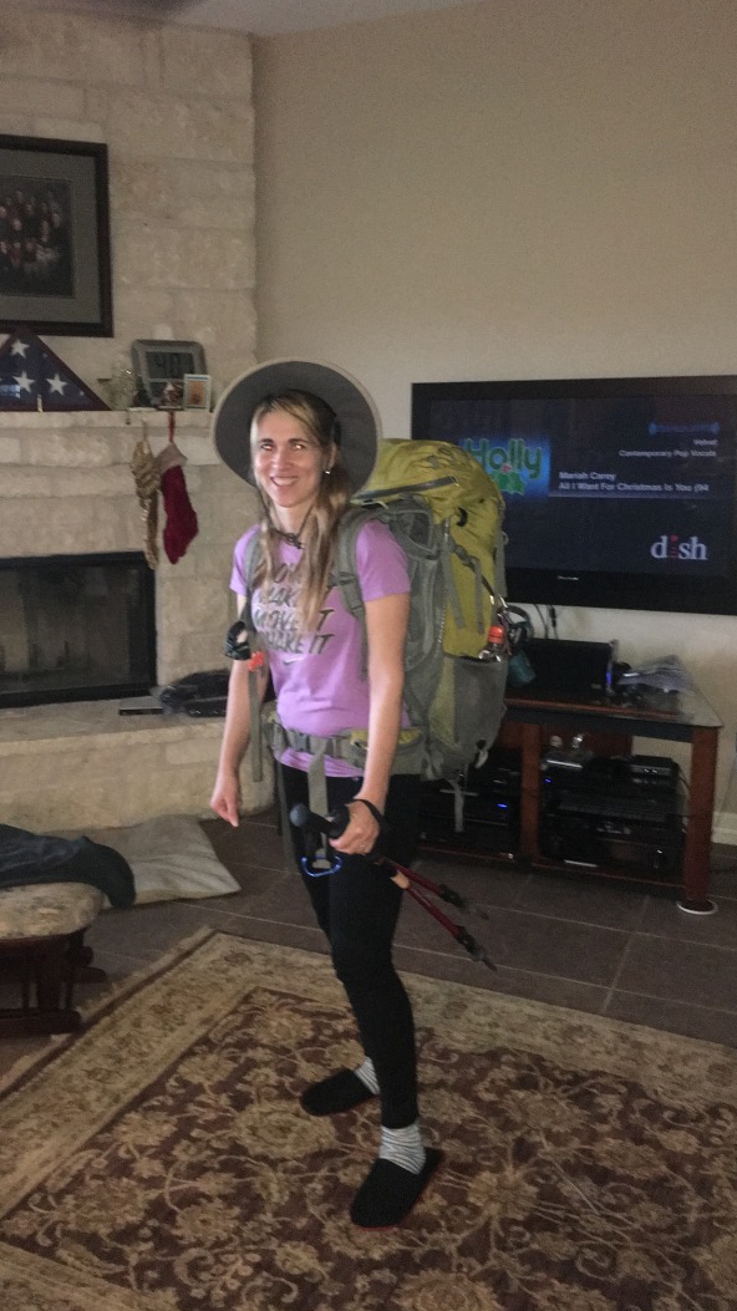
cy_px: 651
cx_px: 307
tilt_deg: -10.8
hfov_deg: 36.6
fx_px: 1112
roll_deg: +0.4
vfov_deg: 61.0
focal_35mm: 32
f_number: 2.2
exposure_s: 1/16
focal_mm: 4.15
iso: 320
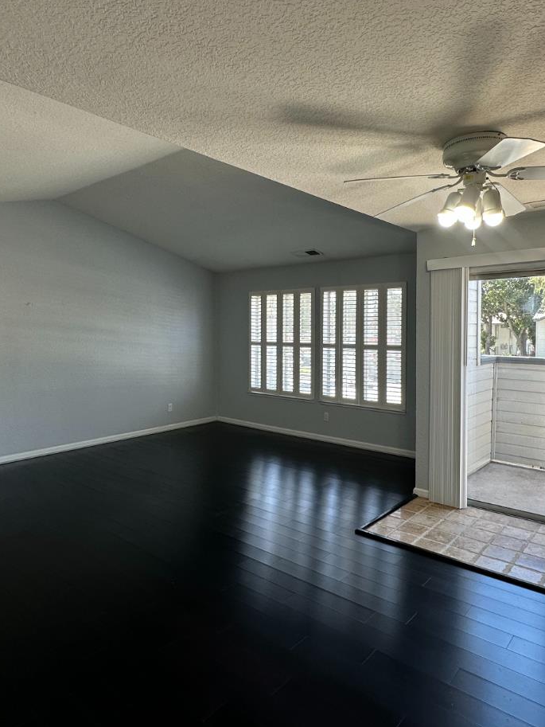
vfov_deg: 73.9
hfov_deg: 58.9
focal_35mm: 23
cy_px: 343
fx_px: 483
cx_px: 284
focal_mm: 2.22
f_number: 2.2
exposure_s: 1/120
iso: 64
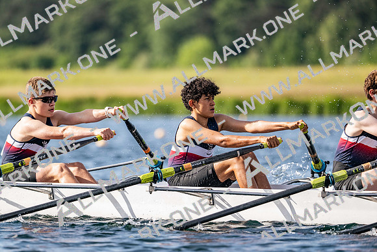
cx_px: 188
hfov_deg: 5.2
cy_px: 126
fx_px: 4190
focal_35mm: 400
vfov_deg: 3.4
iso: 450
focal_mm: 400
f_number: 4.5
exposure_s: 1/2500
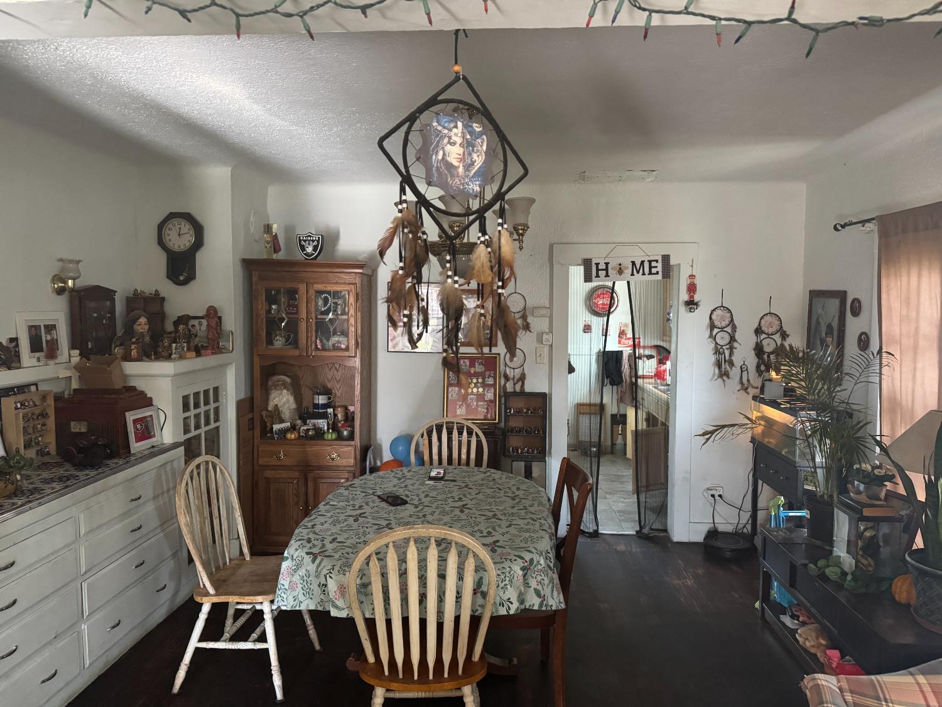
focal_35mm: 24
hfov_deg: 71.6
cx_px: 471
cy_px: 354
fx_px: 653
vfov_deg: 56.8
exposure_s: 1/44
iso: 800
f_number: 1.78
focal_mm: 6.76
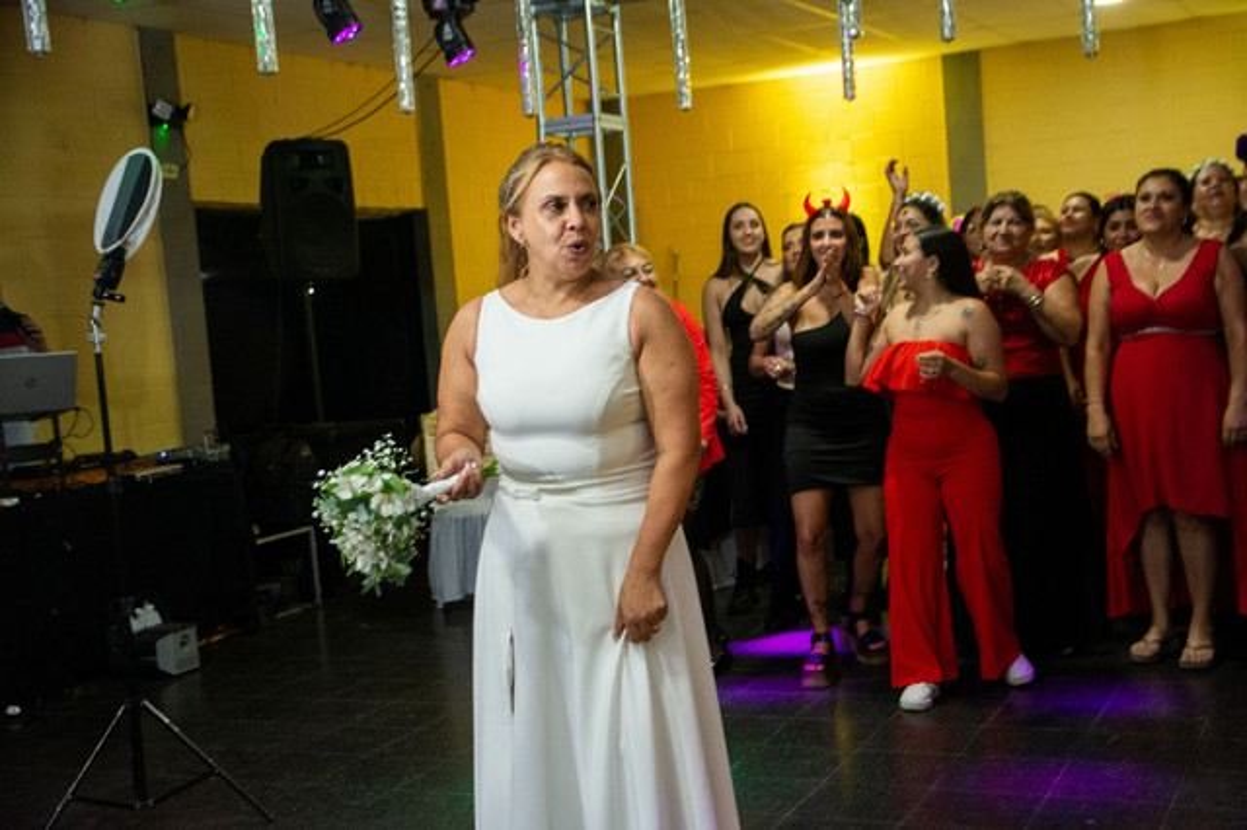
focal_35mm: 46
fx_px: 1610
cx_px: 624
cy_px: 415
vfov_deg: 28.9
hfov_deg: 42.3
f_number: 3.3
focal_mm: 31
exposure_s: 1/100
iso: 1000
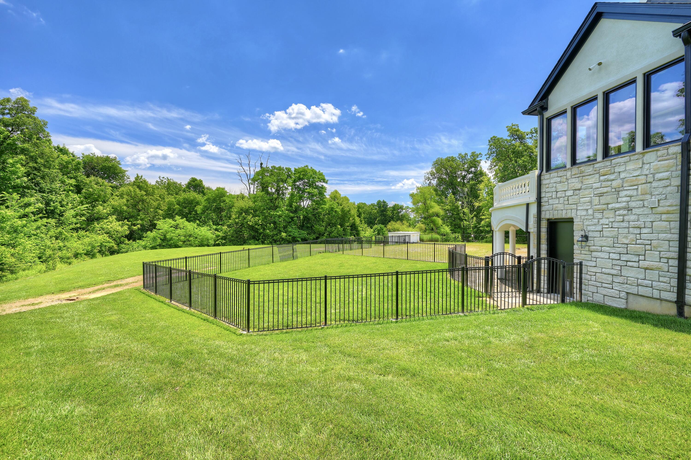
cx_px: 346
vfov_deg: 81.2
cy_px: 230
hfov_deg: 104.3
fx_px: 269
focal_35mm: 14
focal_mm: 14
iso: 100
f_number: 10
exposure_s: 1/60
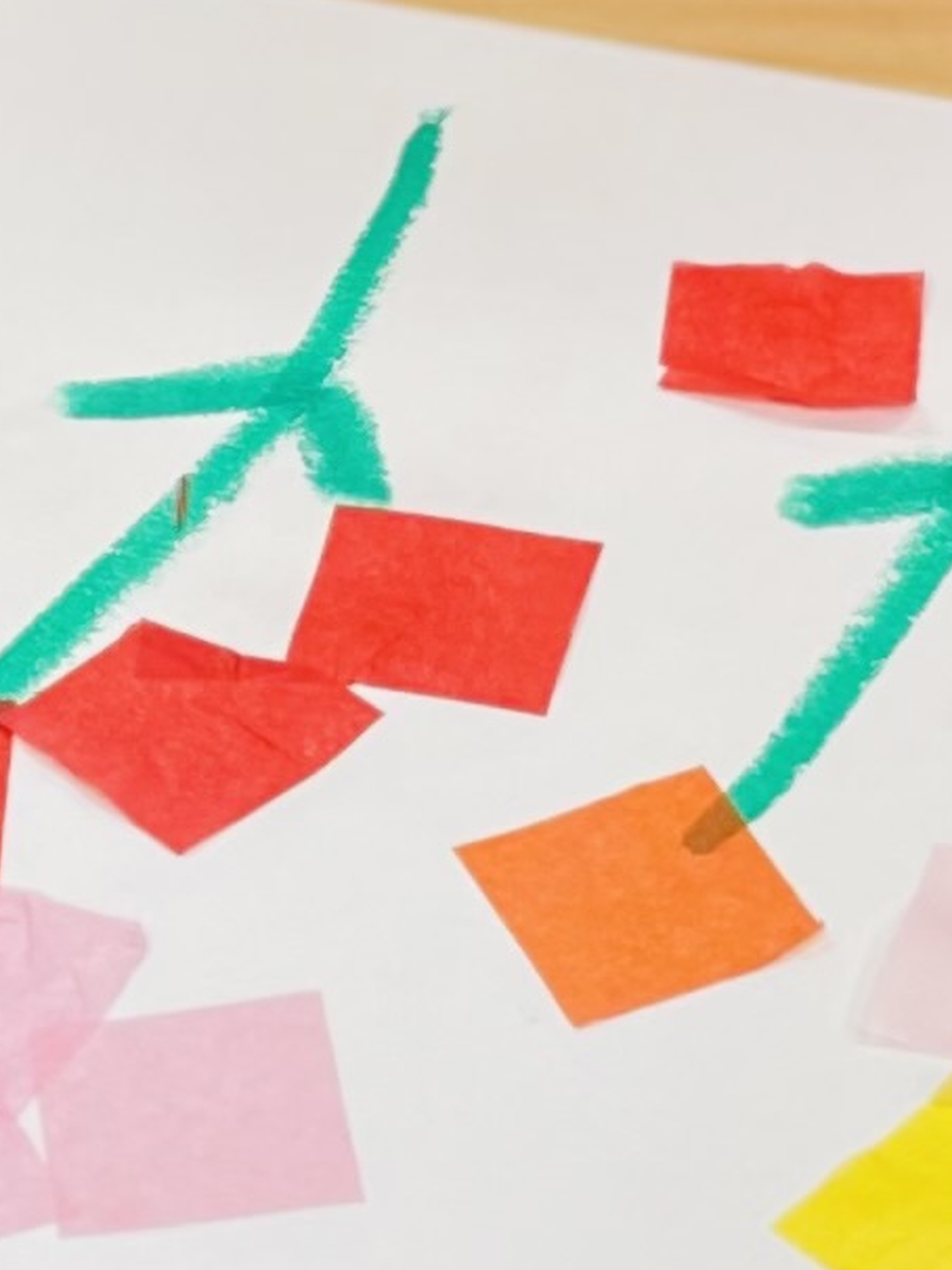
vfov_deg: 11.3
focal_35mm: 173
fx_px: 6348
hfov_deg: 8.6
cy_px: 21
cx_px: 354
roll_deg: +1.4
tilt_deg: -34.7
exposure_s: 1/60
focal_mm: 5.1
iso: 100
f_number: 1.6
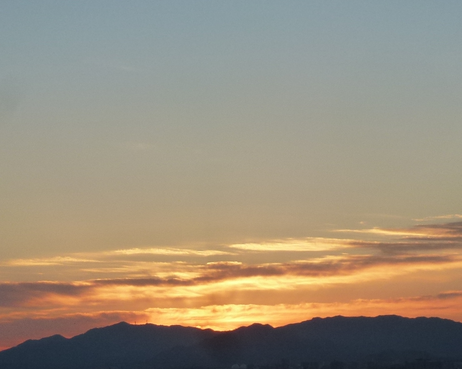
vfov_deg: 13.0
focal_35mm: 118
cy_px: 255
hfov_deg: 16.3
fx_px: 1613
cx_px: 290
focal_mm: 10.9
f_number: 4.5
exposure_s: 1/250
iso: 160
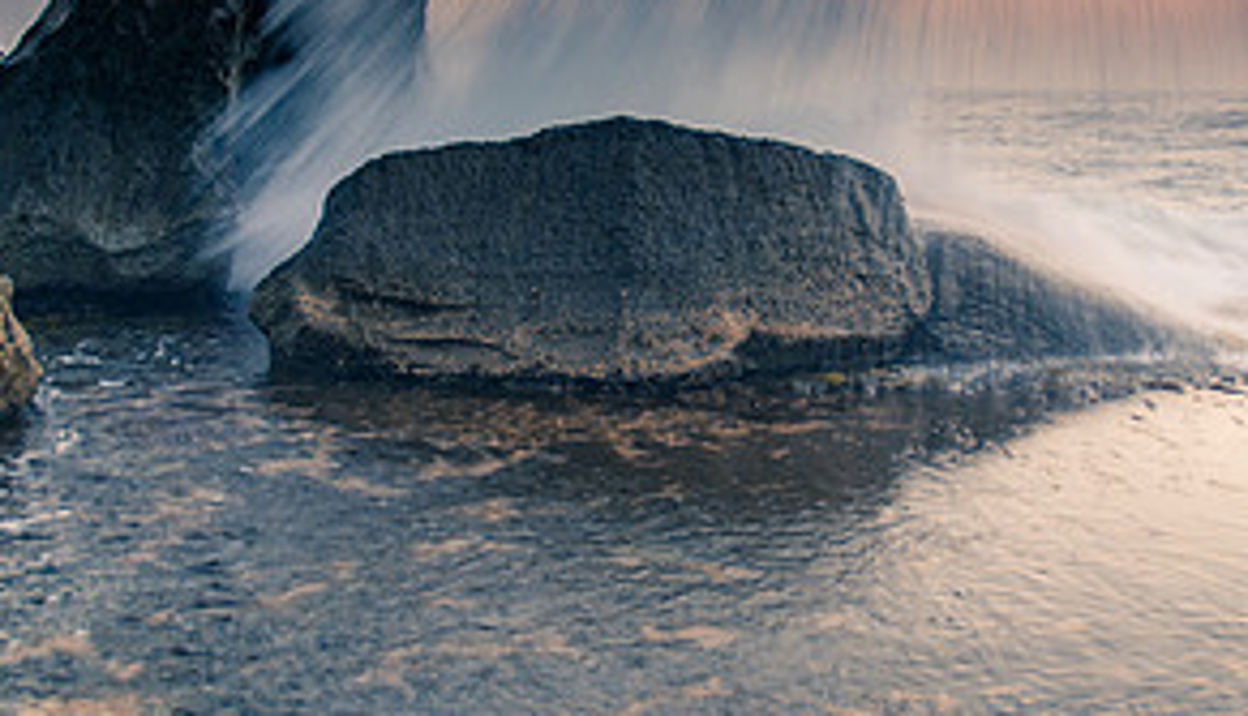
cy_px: 253
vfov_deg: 23.3
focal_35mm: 52
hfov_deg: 39.6
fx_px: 1729
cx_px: 695
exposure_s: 1/10
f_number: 2.8
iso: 64
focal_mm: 16
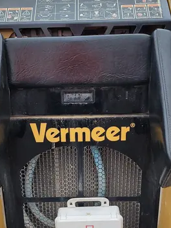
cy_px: 168
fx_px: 355
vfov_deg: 34.9
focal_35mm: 54
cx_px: 70
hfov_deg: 27.0
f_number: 1.8
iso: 125
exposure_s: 1/120
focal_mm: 5.4
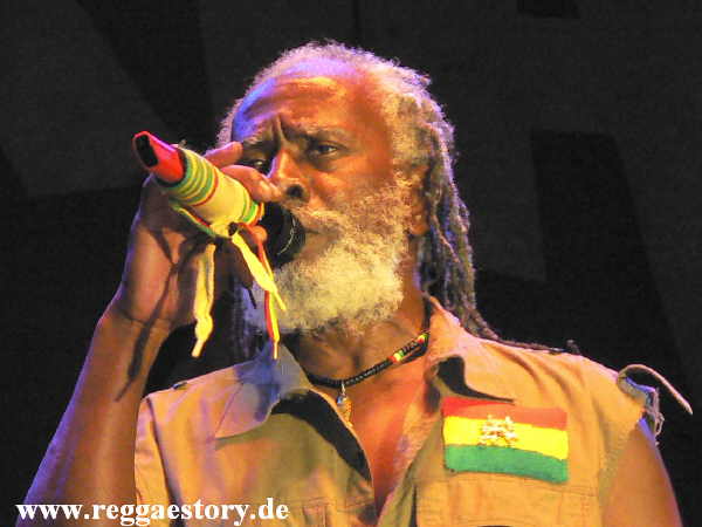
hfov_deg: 11.8
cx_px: 351
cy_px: 264
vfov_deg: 8.9
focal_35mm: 167
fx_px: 3387
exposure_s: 1/60
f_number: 3.3
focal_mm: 28.6
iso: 400
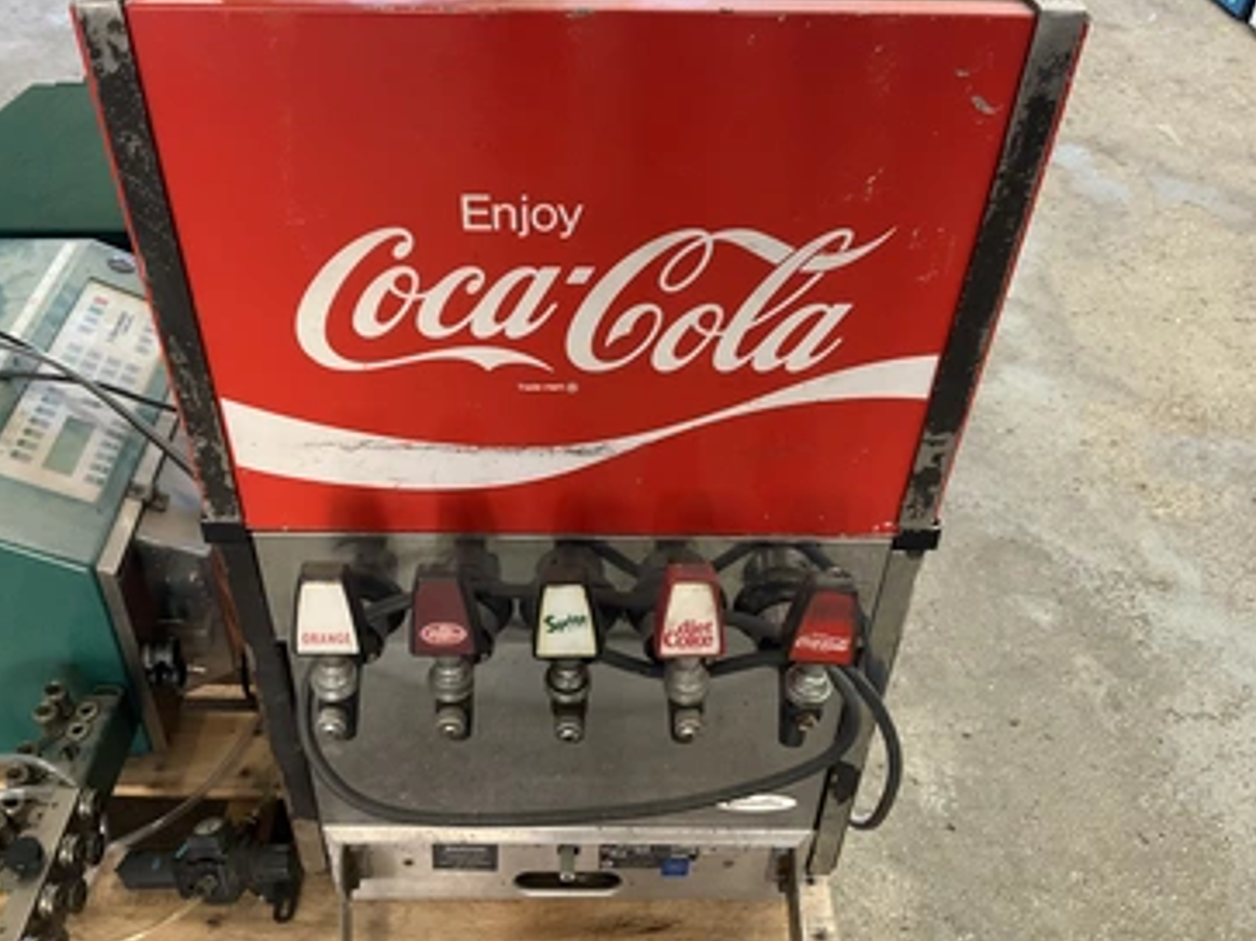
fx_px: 1161
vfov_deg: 44.1
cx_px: 567
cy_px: 450
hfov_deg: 56.7
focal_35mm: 32
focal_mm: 3
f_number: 1.8
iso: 200
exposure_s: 1/60
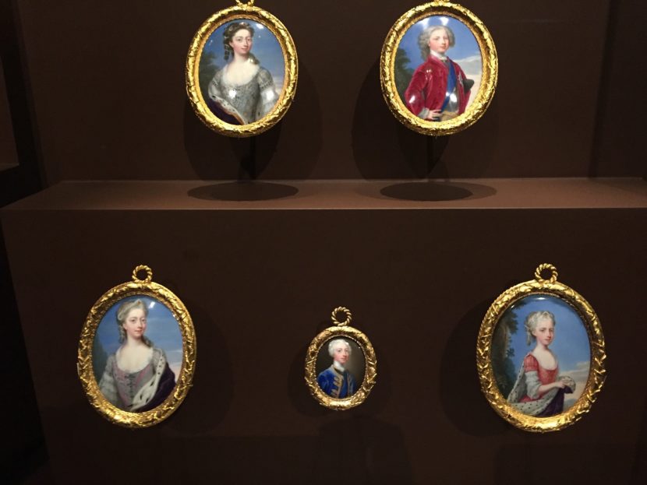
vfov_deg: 48.3
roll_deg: +0.4
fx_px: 542
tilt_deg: -17.6
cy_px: 242
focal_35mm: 29
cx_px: 324
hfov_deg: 61.6
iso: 500
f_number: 2.2
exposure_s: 1/17
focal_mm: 4.15
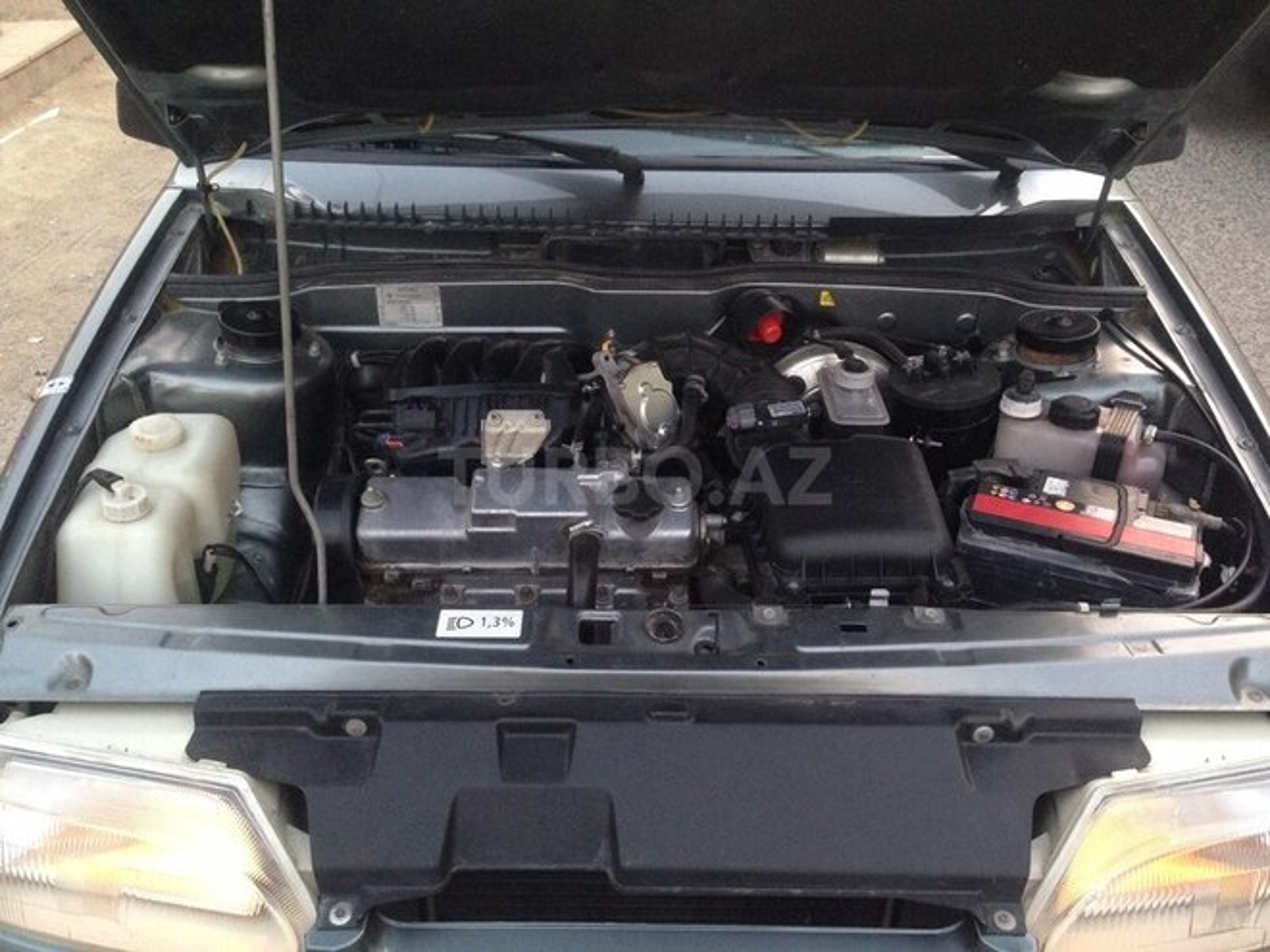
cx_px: 635
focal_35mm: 33
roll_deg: +0.8
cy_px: 476
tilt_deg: -32.8
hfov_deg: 55.4
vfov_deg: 42.9
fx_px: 1211
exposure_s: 1/20
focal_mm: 4.12
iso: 250
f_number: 2.4
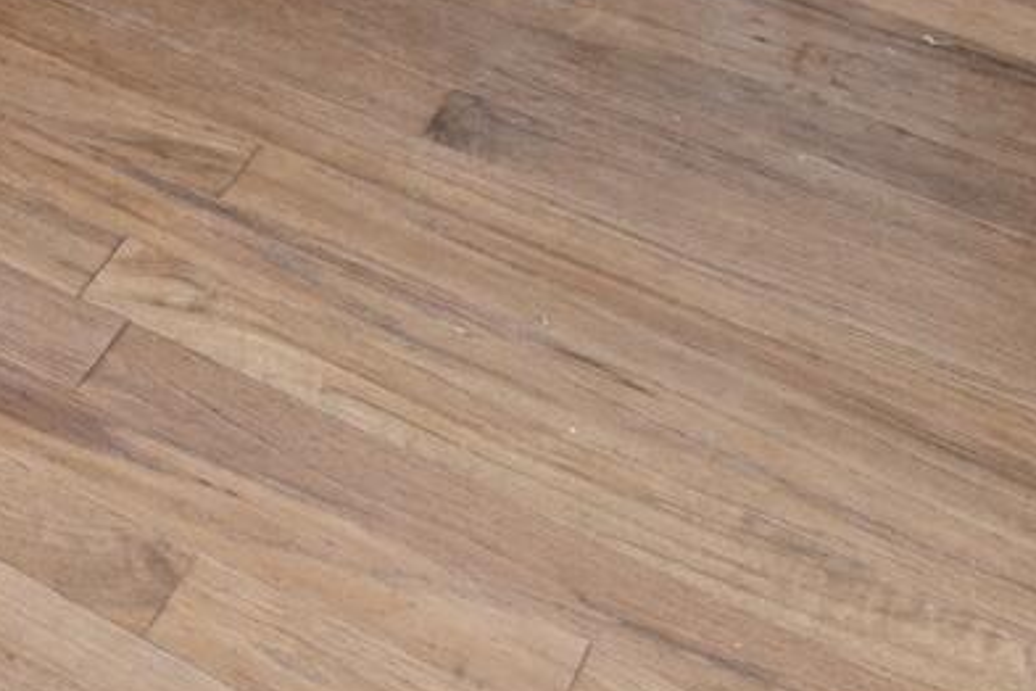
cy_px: -1465
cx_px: -685
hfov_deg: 18.9
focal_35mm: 89
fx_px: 2561
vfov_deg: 10.3
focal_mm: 14
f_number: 9
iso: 320
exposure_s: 1/4
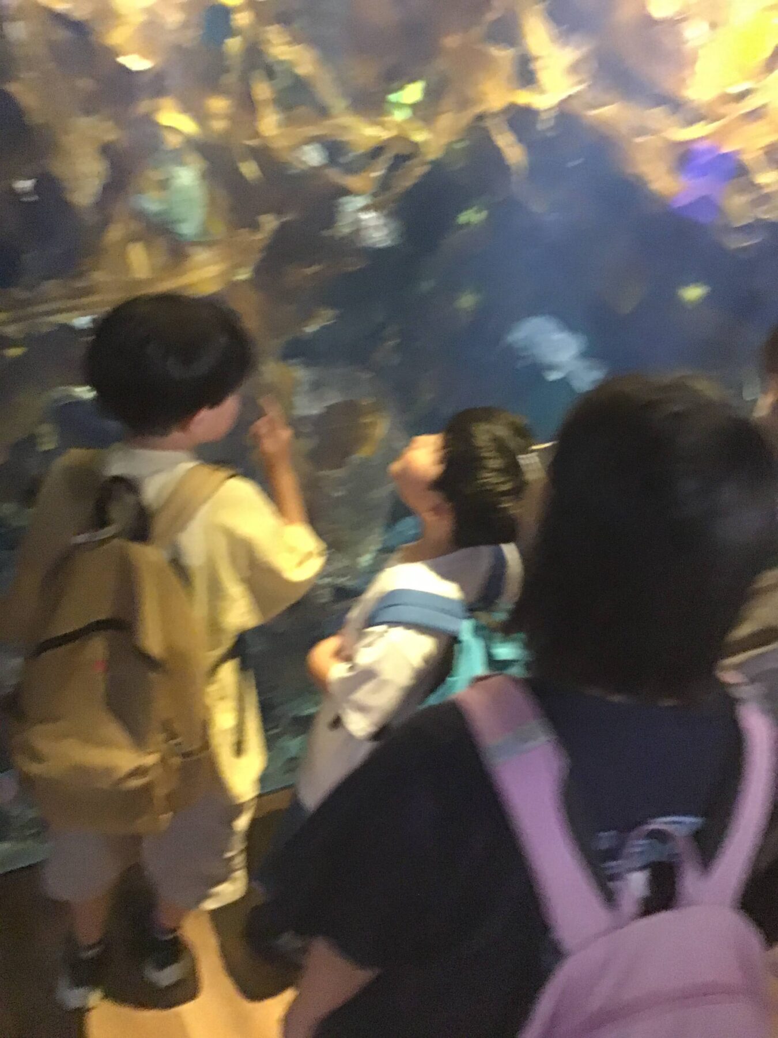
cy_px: 519
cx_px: 389
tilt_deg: -27.0
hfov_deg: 45.4
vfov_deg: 58.4
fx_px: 929
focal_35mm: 31
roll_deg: -20.0
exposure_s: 1/15
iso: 500
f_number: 2.4
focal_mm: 3.3
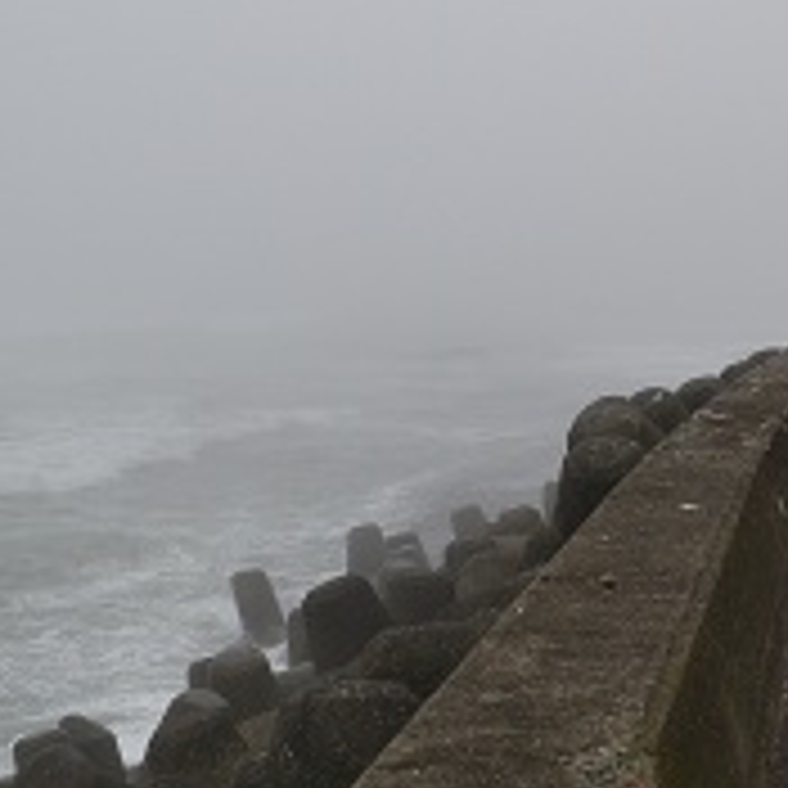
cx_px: 878
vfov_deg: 19.3
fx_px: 2266
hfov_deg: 18.9
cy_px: 50
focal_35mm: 88
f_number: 11
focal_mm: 22
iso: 360
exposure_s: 1/500
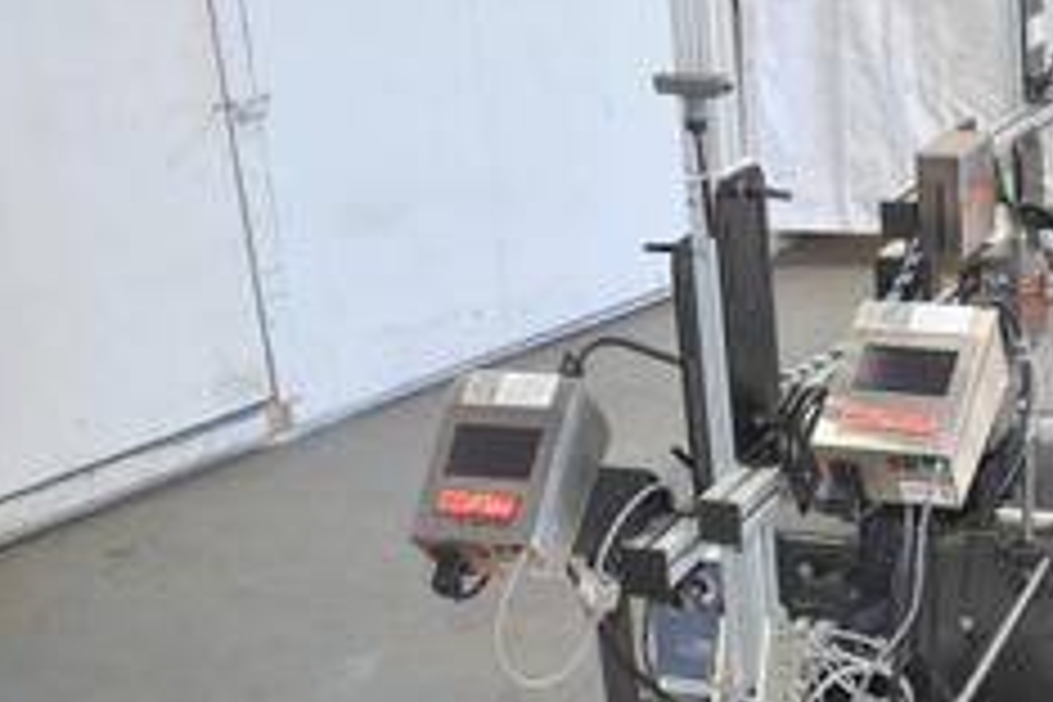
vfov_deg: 21.1
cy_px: 520
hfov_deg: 29.7
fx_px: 1872
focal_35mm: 64
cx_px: 1004
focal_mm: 20
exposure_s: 1/200
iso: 800
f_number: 4
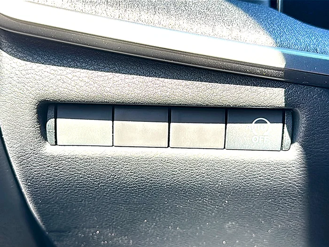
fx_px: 428
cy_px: 124
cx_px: 164
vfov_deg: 32.2
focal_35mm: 45
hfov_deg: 42.1
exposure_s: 1/186
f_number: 1.78
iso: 64
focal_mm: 6.86
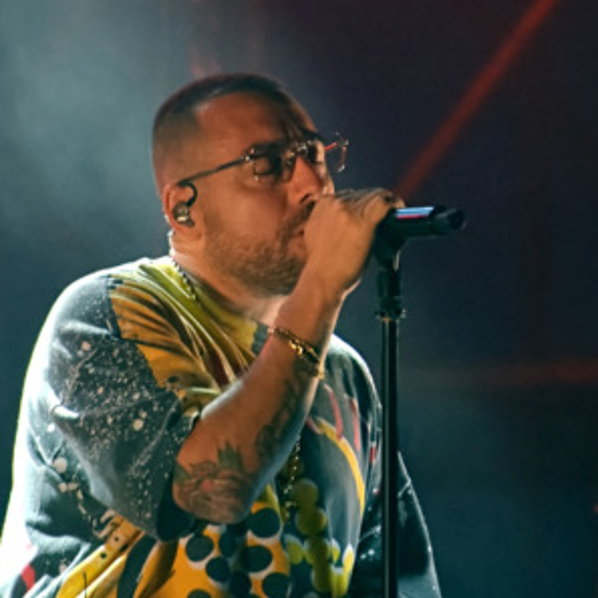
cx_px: 399
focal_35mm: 823
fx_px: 16085
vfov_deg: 2.1
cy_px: 240
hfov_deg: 2.1
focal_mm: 300
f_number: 5.6
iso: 3200
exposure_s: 1/500
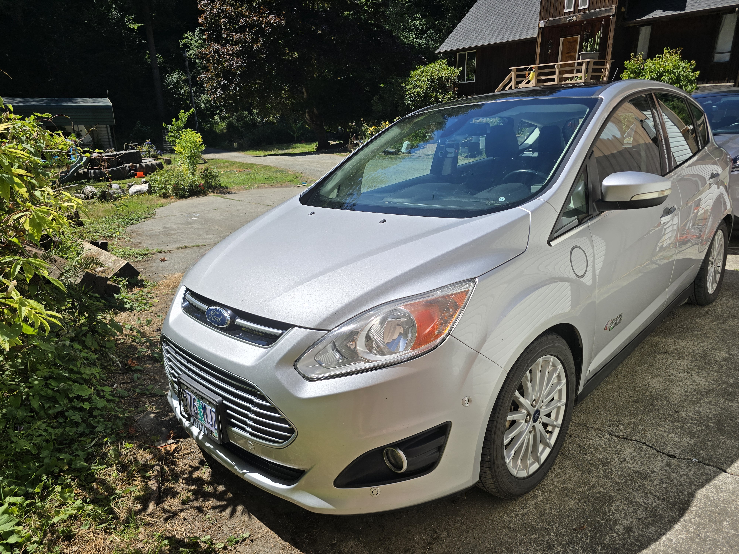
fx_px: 491
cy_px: 277
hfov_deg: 73.9
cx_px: 370
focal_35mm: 23
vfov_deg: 58.9
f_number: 1.7
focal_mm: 6.3
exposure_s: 1/1546
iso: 12
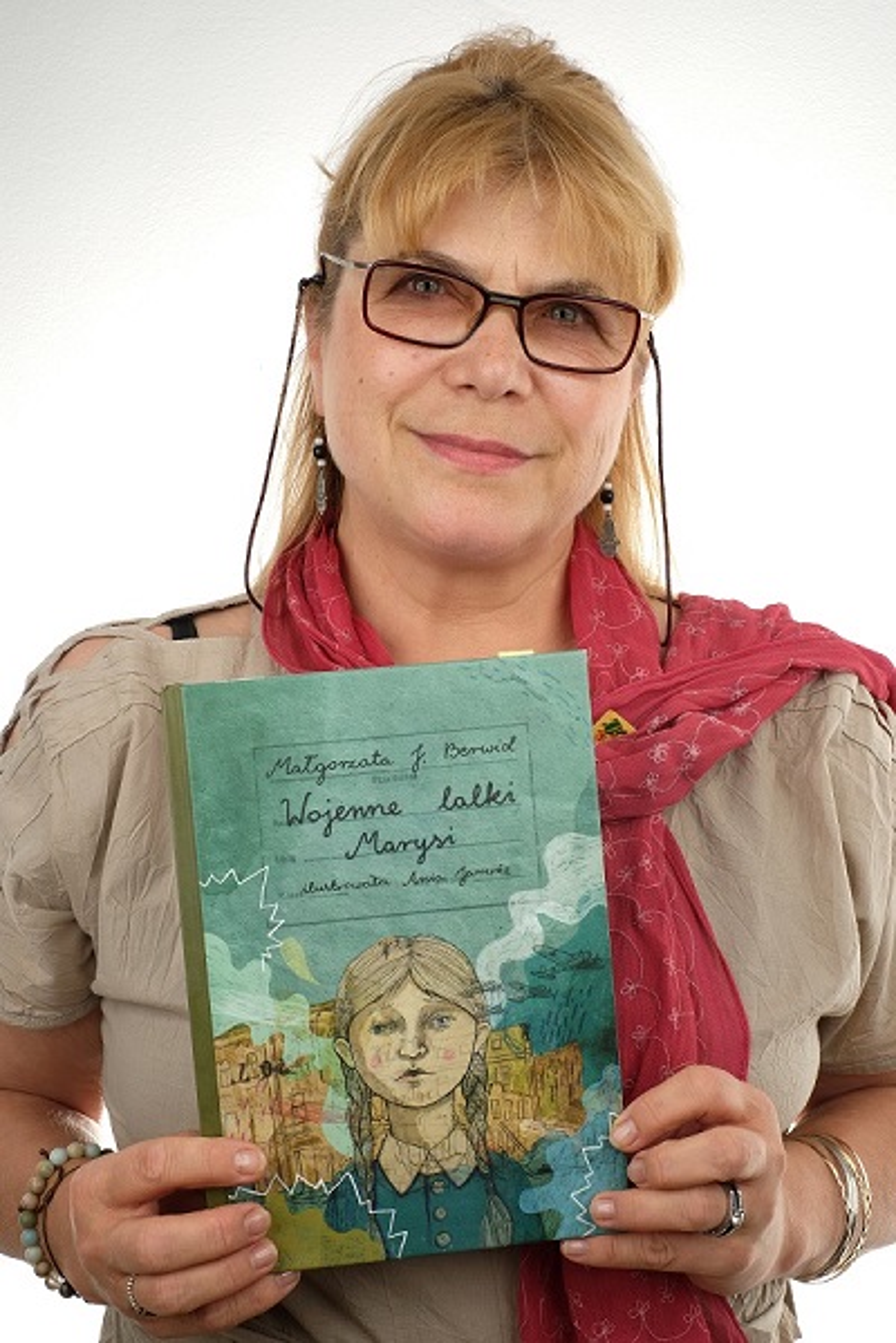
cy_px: 672
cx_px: 448
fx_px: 1979
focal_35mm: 53
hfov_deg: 25.5
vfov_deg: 37.5
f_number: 11
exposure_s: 1/125
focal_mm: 35
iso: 100
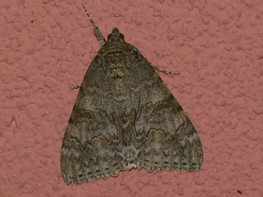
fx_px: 1314
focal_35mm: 173
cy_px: 98
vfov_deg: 8.6
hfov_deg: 11.4
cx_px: 132
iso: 80
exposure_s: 1/60
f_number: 5.5
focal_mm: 30.9
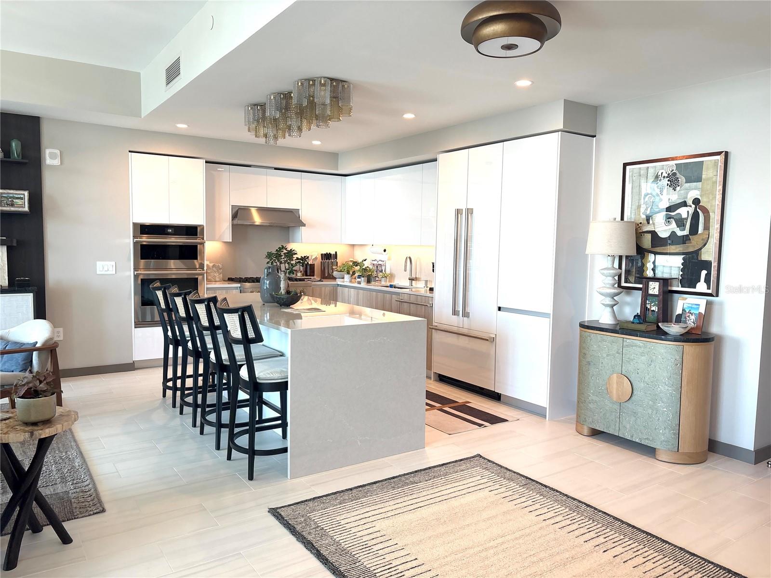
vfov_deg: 53.1
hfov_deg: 67.3
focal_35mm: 26
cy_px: 289
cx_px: 386
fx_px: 579
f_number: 1.6
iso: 64
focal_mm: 5.96
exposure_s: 1/120
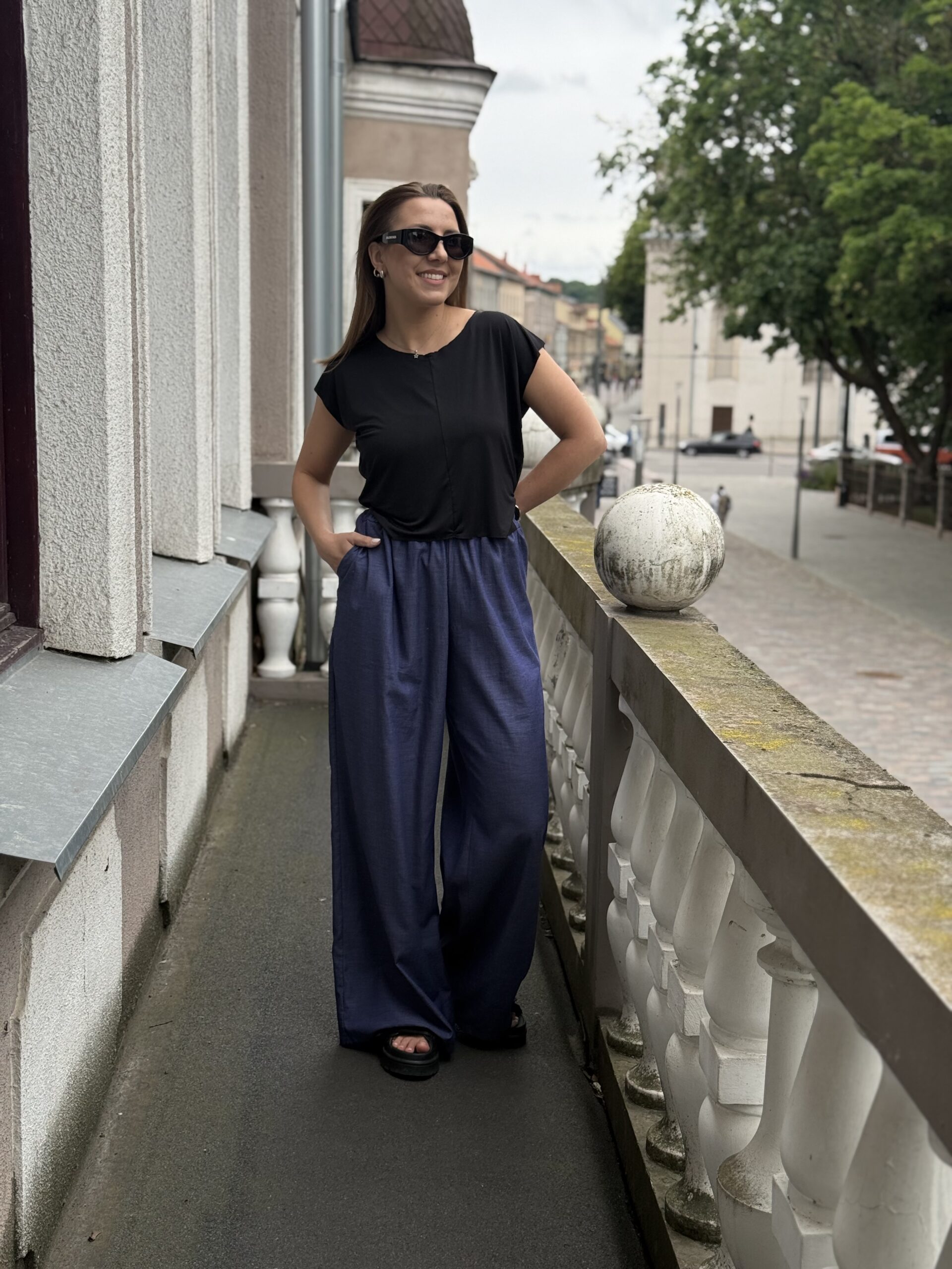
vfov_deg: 39.7
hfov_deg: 30.3
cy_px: 634
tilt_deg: -8.7
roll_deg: -0.9
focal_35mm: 48
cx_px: 476
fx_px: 1760
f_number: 1.78
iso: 80
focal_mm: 6.76
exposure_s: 1/1330
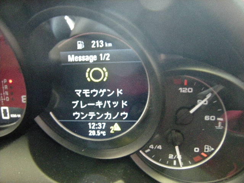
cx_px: 122
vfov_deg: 49.7
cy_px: 92
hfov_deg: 63.4
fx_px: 197
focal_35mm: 28
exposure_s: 1/6.1
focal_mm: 4.7
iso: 800
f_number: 2.8
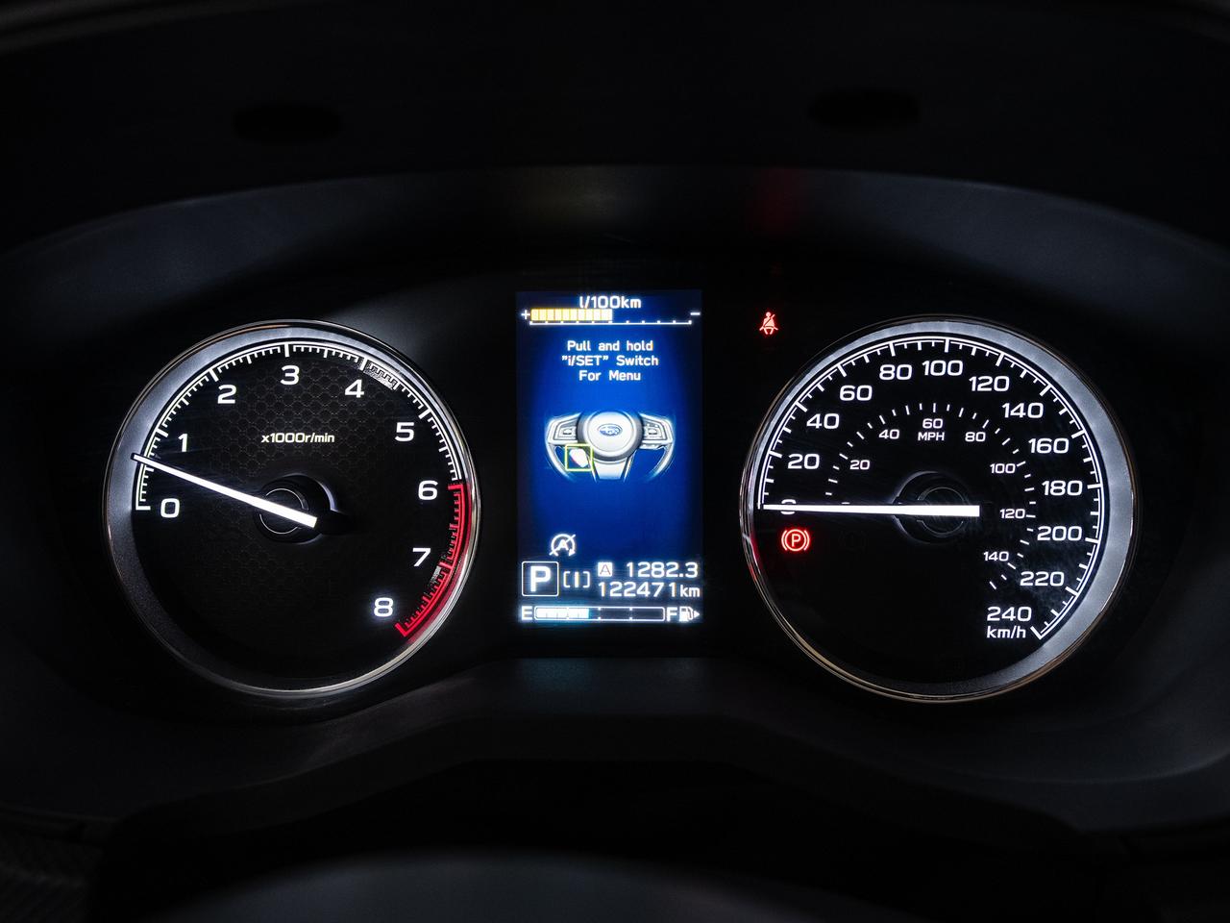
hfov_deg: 57.6
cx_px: 615
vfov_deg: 44.8
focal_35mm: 31
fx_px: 1118
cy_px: 462
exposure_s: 1/30
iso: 800
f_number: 6.3
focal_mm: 29.1
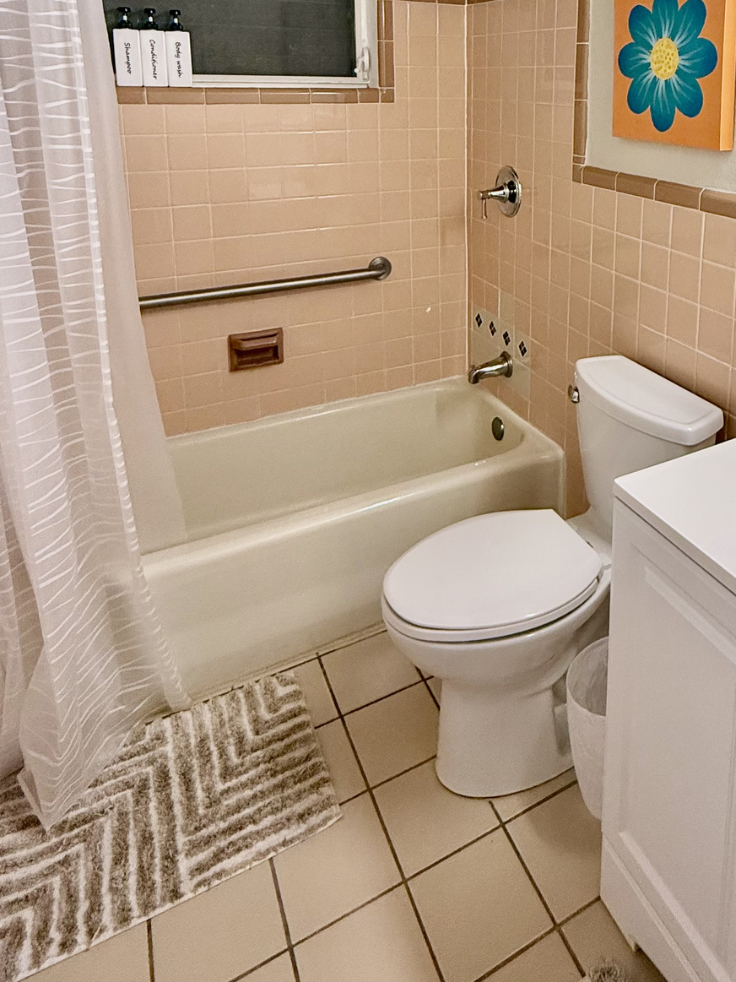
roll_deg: -0.8
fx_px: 737
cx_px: 540
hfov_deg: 51.1
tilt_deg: -9.3
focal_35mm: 26
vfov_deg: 62.1
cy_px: 208
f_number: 2.2
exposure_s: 1/120
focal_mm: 2.22
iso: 200
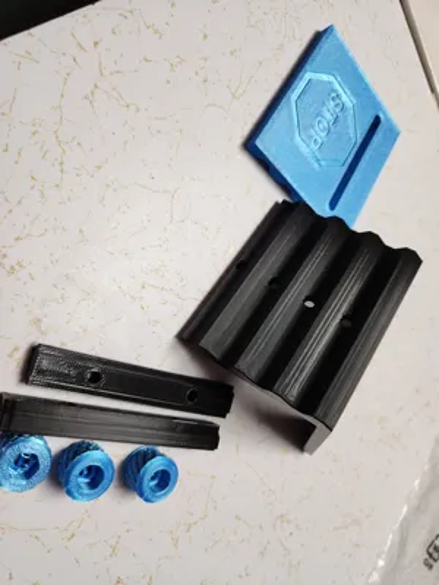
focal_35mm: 23
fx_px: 389
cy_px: 292
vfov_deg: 73.9
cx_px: 220
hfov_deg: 58.9
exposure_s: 1/120
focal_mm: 6.4
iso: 250
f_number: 1.8
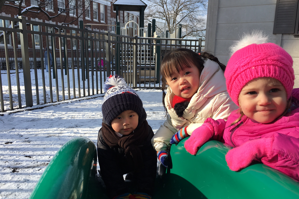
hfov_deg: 60.3
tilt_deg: -8.7
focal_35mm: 31
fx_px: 257
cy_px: 103
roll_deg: -1.7
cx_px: 150
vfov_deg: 42.3
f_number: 2.2
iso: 25
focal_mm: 4.15
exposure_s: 1/916
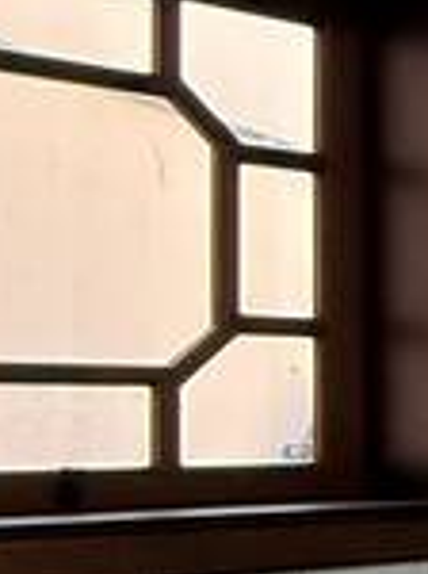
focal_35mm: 101
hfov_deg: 9.6
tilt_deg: +0.7
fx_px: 1670
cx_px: 1437
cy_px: 429
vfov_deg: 19.3
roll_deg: -0.6
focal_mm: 2.22
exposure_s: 1/120
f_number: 2.2
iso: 320
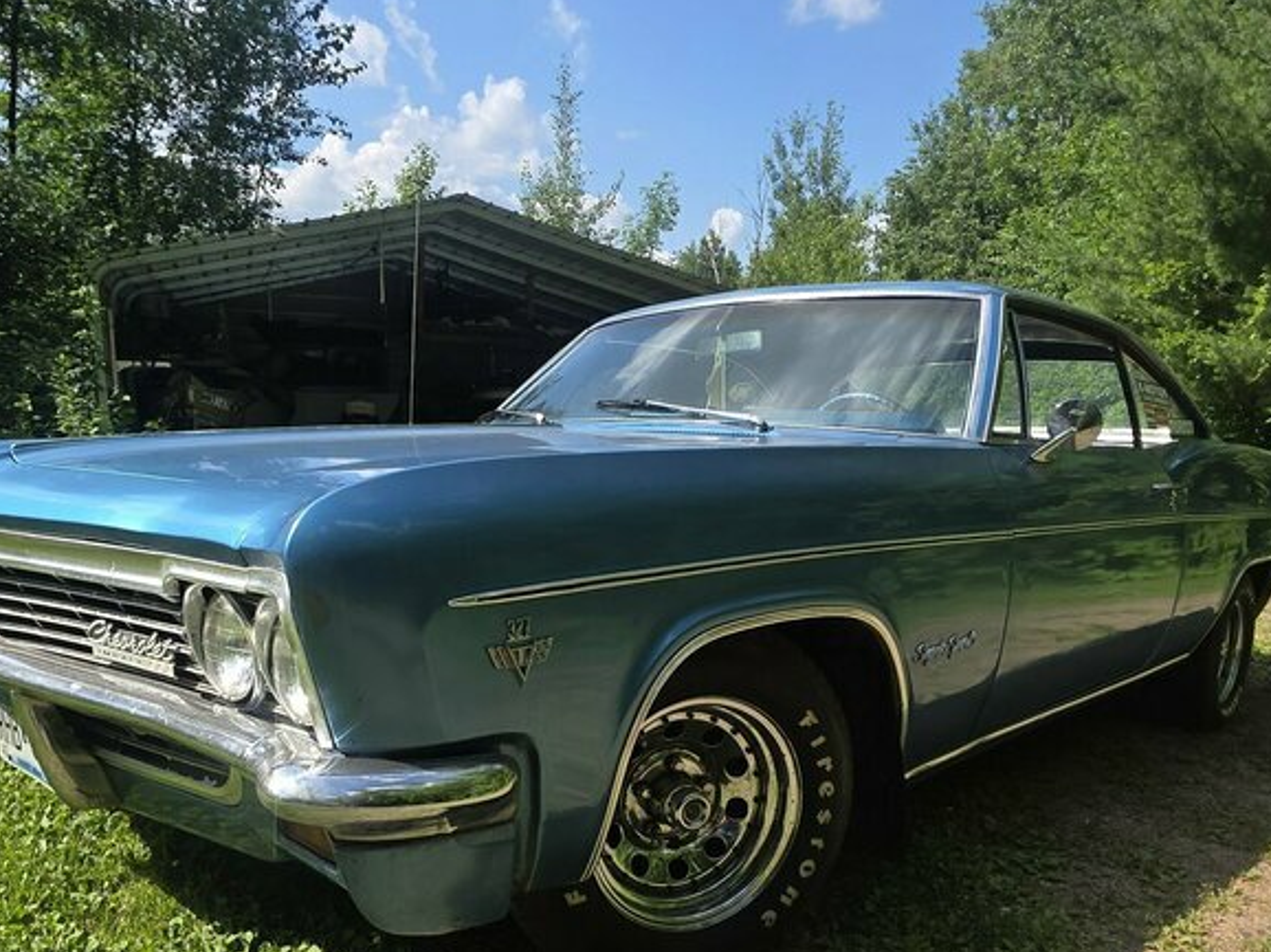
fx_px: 991
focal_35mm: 27
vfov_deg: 50.2
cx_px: 598
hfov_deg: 65.3
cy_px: 653
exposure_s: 1/1690
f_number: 1.9
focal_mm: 2.2
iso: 40
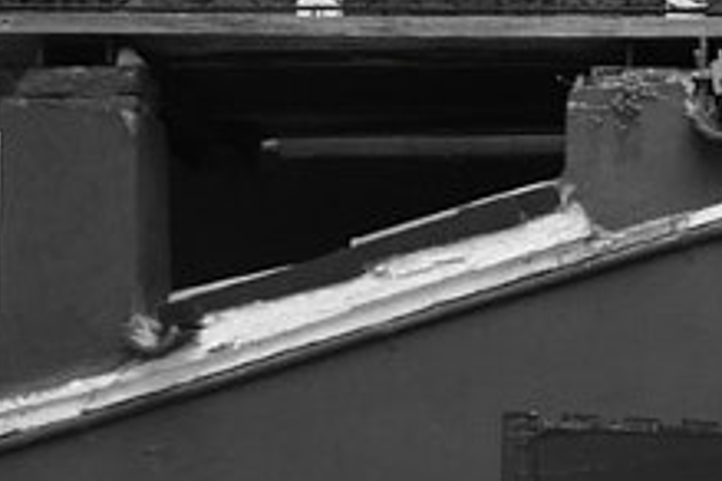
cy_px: 356
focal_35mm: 197
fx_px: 3951
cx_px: 1104
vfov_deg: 7.0
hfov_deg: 10.1
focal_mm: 18
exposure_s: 1/100
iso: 200
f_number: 8
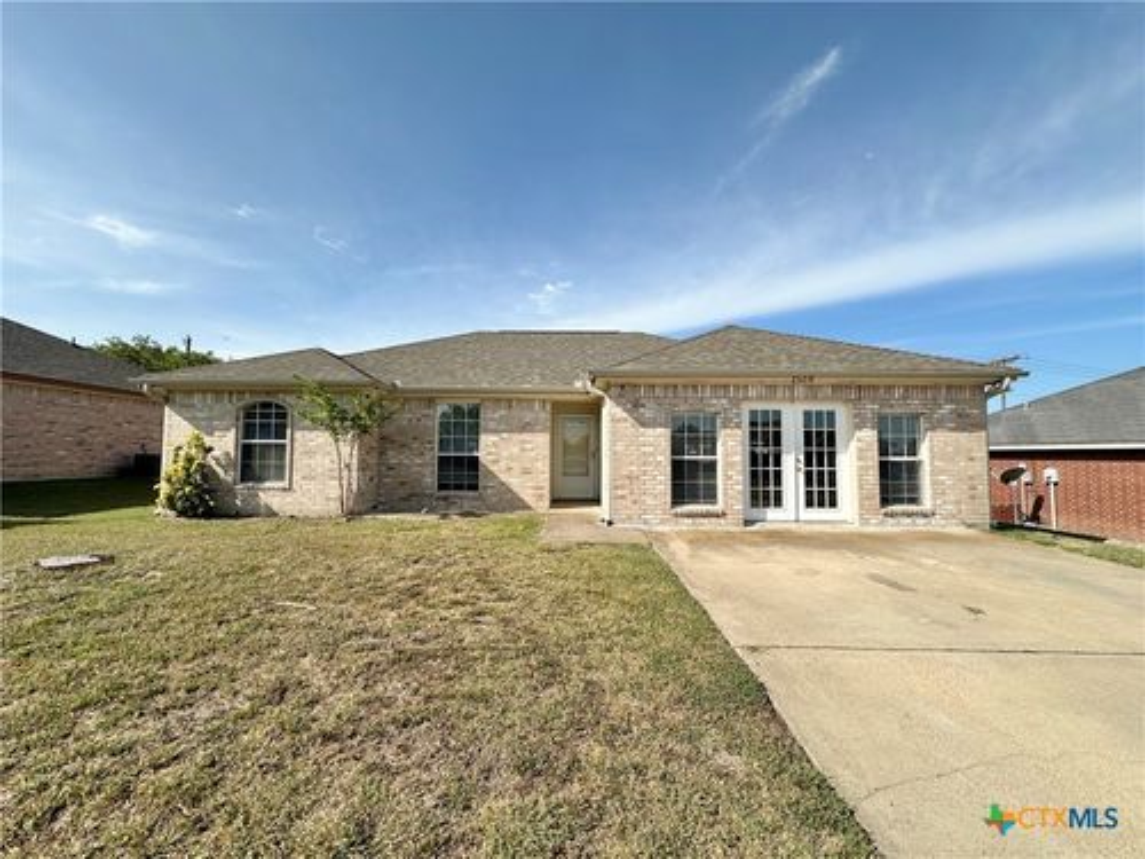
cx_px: 572
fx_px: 463
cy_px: 430
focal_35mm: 14
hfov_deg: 102.1
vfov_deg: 85.7
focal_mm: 2.22
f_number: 2.2
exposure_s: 1/2353
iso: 40
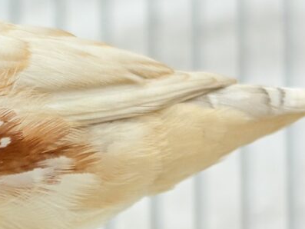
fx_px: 1384
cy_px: 222
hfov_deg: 12.3
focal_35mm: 157
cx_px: -48
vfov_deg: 9.4
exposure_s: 1/50
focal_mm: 5.96
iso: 40
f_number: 1.6
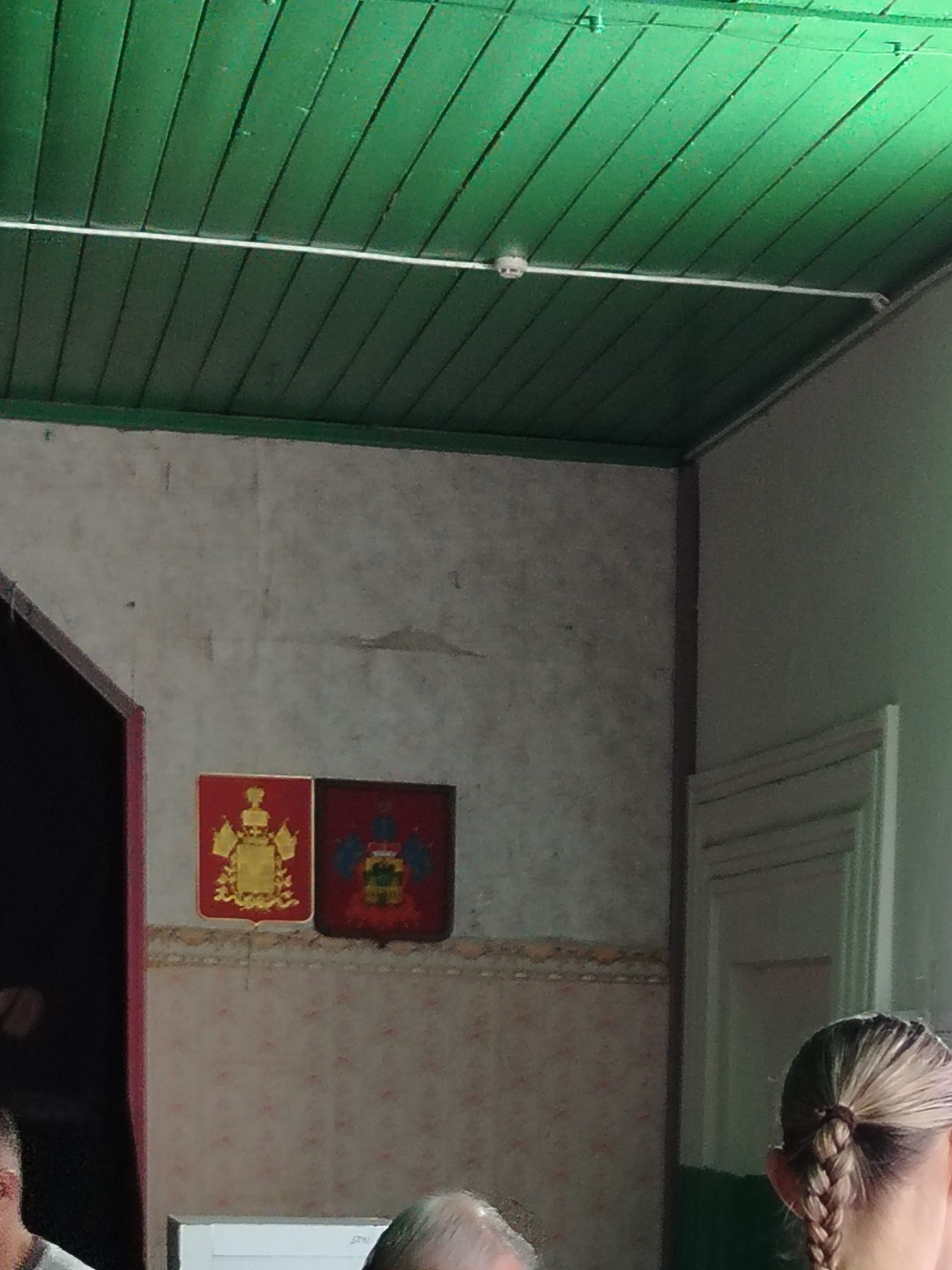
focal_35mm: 96
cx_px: 719
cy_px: 1443
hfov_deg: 15.3
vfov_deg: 19.5
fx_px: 3520
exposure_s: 1/100
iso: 1069
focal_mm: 5.25
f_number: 1.75
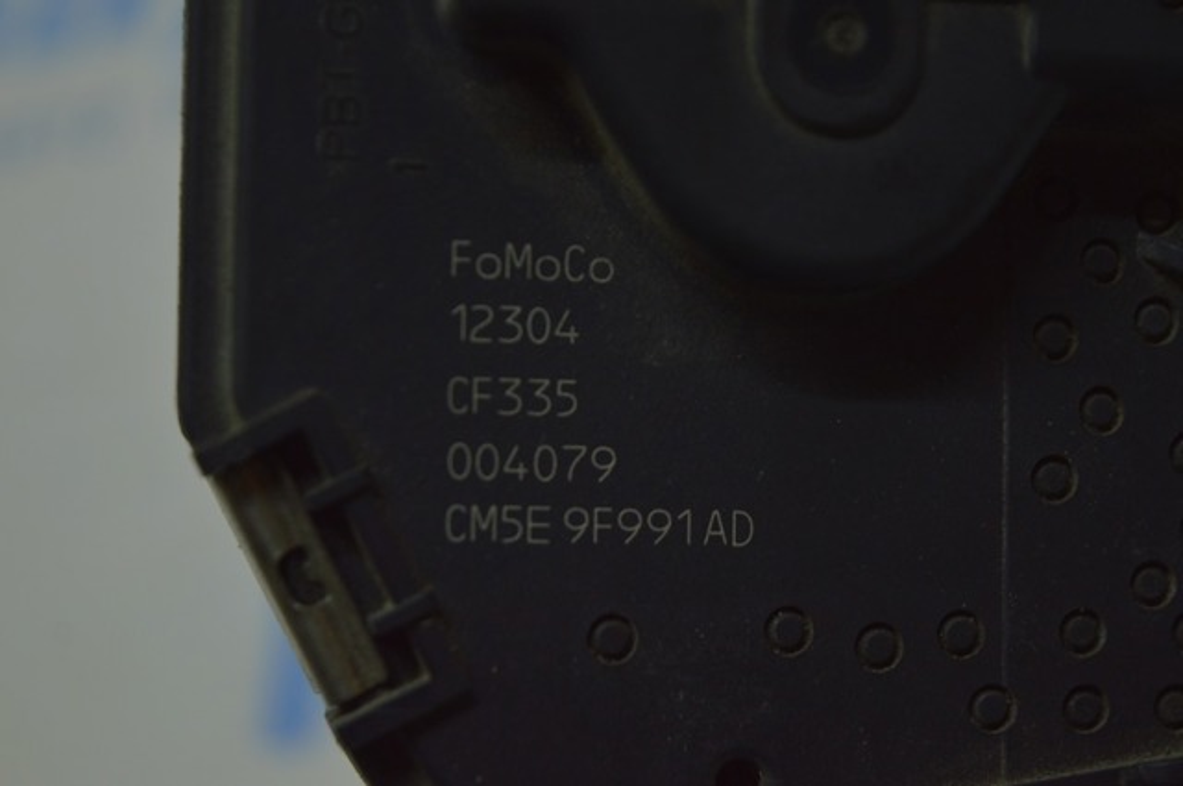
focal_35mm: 82
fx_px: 2708
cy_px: 393
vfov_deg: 16.5
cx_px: 592
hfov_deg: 24.6
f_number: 5.6
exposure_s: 1/100
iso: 400
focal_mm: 55
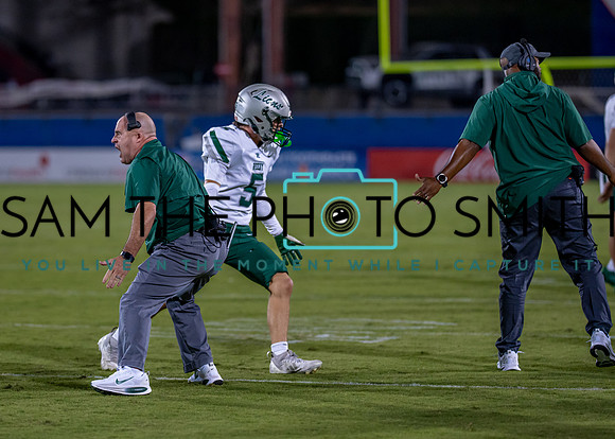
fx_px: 3864
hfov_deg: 9.1
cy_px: 215
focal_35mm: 221
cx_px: 155
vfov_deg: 6.5
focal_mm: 135
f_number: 1.8
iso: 1000
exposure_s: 1/2000
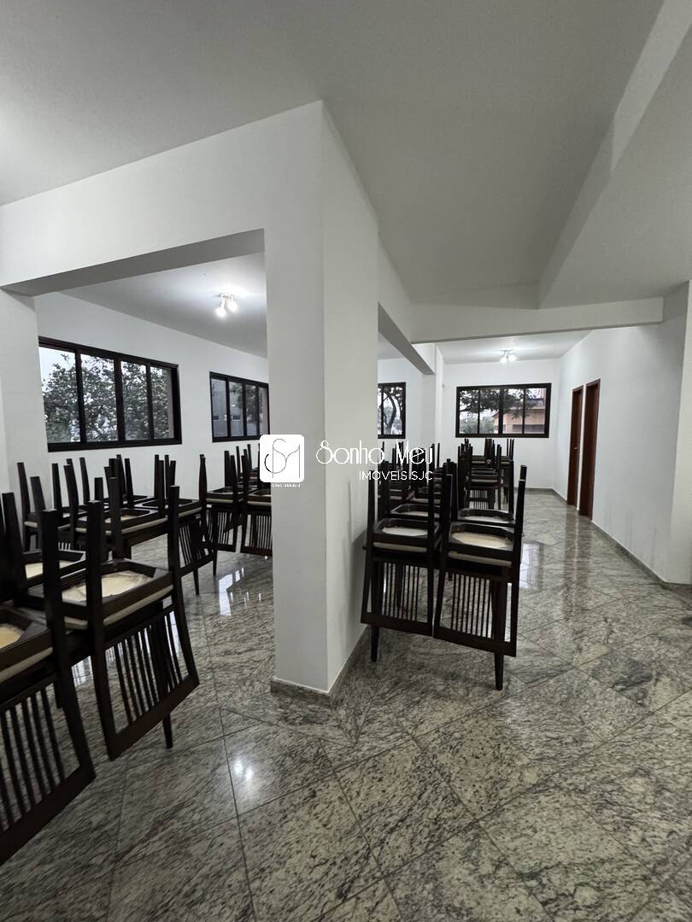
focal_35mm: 14
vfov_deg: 102.1
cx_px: 346
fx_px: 373
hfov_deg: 85.7
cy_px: 461
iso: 500
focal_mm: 2.22
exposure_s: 1/60
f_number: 2.2
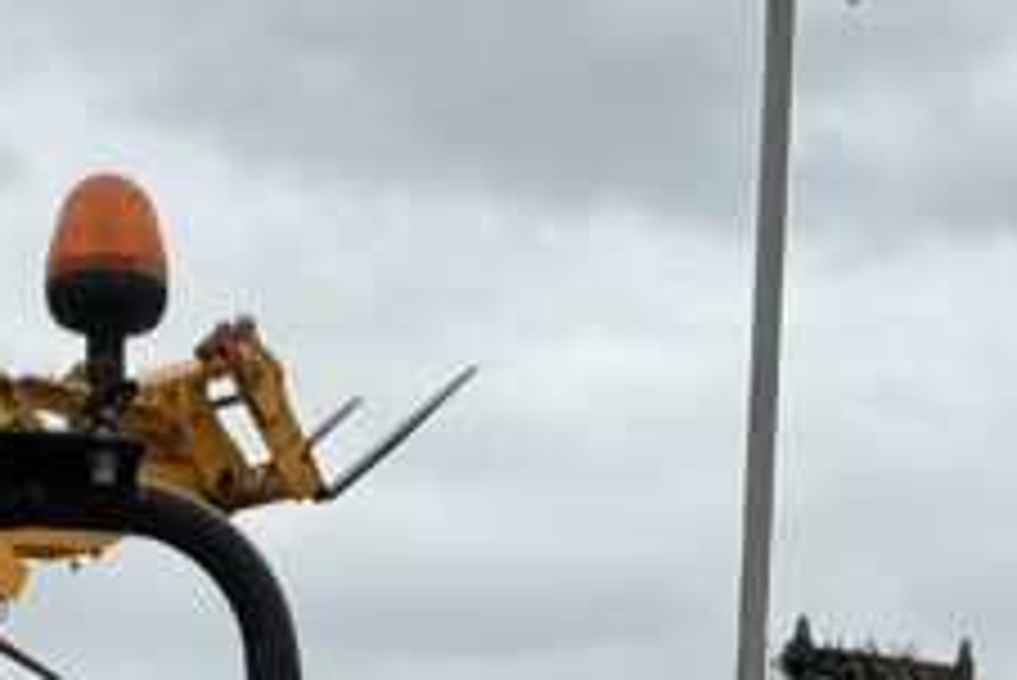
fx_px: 3731
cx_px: 338
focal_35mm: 132
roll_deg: -3.8
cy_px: 1369
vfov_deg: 9.7
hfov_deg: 15.5
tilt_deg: +3.1
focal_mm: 3
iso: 25
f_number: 1.8
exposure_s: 1/719
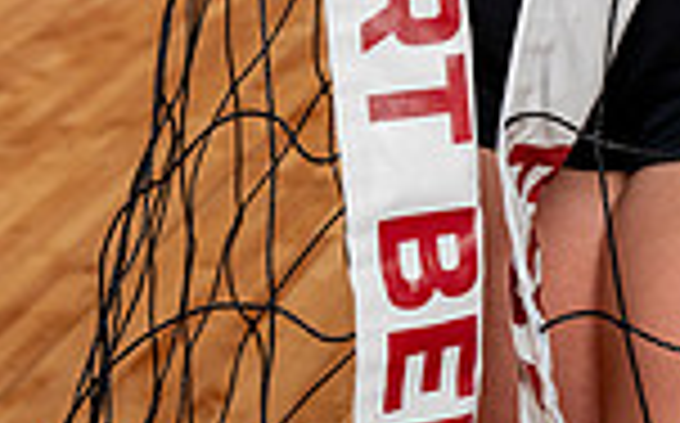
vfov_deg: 8.3
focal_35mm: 146
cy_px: -549
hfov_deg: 14.2
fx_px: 2703
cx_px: 599
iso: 200
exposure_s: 1/250
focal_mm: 48
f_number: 5.6
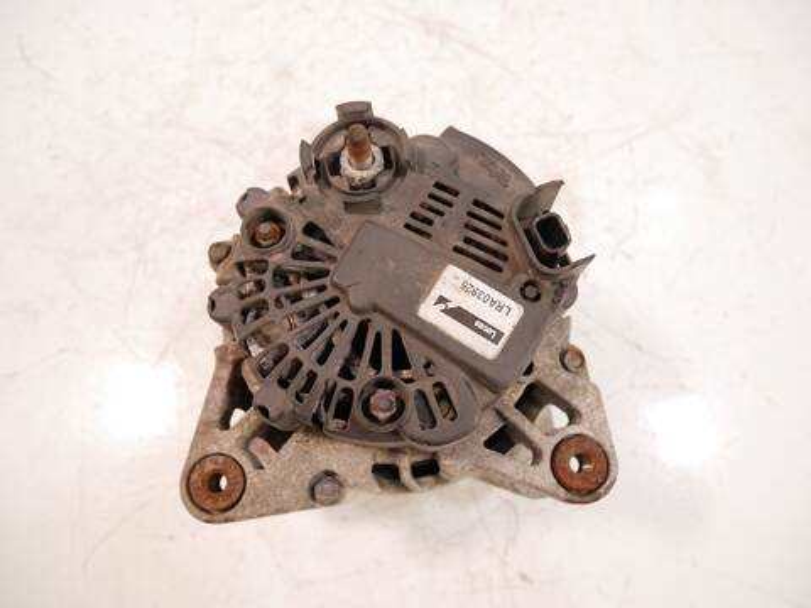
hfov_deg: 71.6
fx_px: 562
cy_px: 304
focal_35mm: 24
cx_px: 406
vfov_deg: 56.8
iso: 800
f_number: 3.5
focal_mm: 12
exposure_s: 1/60
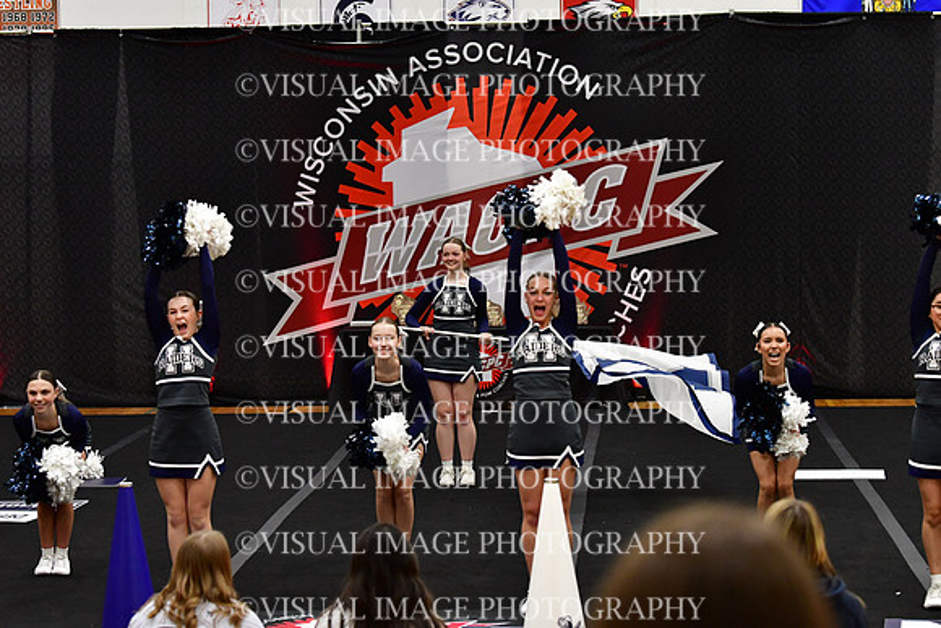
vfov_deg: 13.0
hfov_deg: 19.5
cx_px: 470
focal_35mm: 105
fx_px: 2745
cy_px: 314
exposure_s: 1/500
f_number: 4
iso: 4000
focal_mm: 70
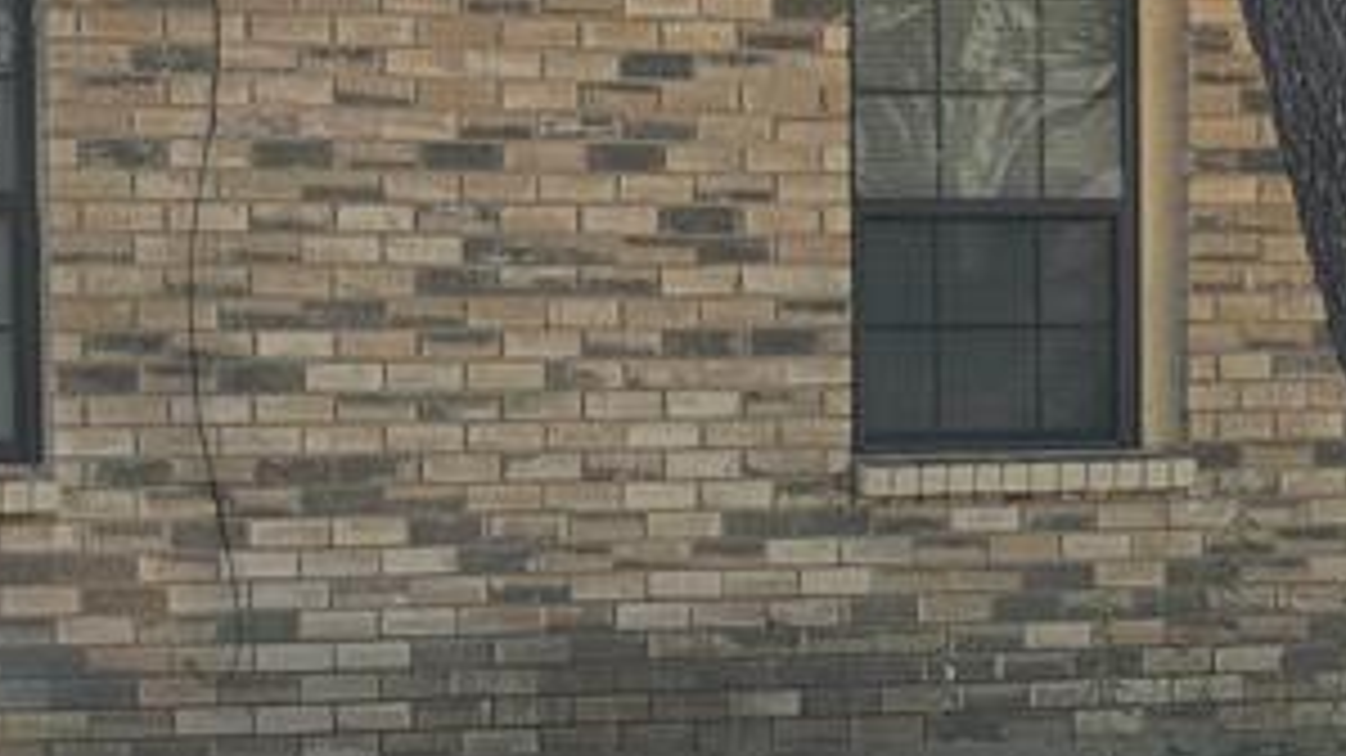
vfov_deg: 6.8
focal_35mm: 179
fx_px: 6387
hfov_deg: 12.0
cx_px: 1080
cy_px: 644
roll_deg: +0.1
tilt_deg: +1.8
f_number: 1.78
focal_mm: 6.76
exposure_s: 1/962
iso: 100
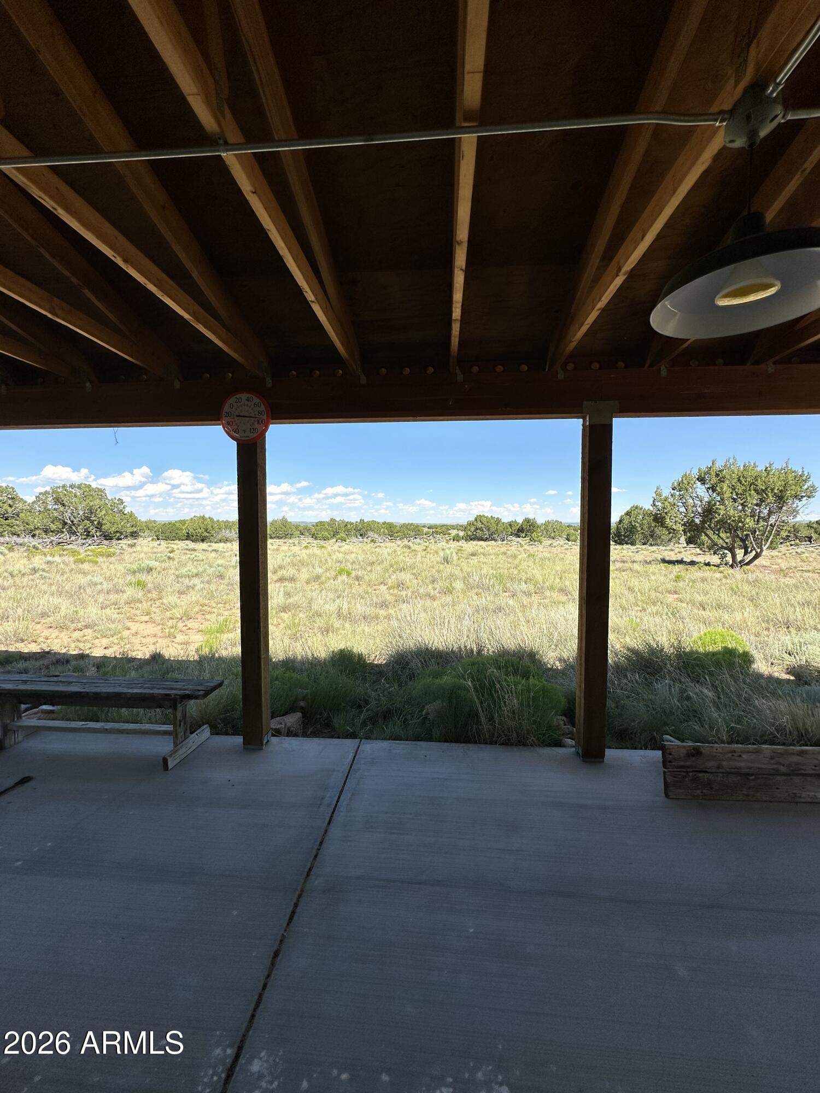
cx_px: 410
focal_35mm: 14
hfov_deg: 85.7
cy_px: 546
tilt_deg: -0.9
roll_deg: +0.2
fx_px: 442
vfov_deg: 102.1
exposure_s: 1/1618
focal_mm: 2.22
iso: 40
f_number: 2.2
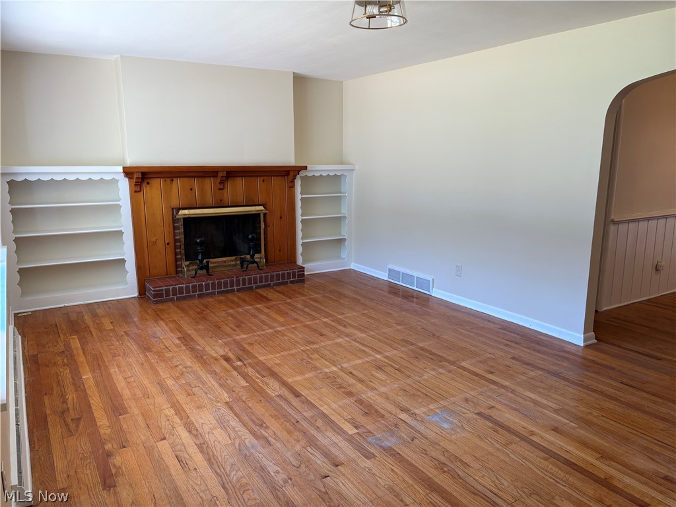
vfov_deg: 53.1
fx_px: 508
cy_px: 254
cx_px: 338
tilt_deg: -11.5
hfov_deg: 67.3
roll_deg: +0.3
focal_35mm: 26
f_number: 1.6
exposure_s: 1/122
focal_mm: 5.96
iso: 64
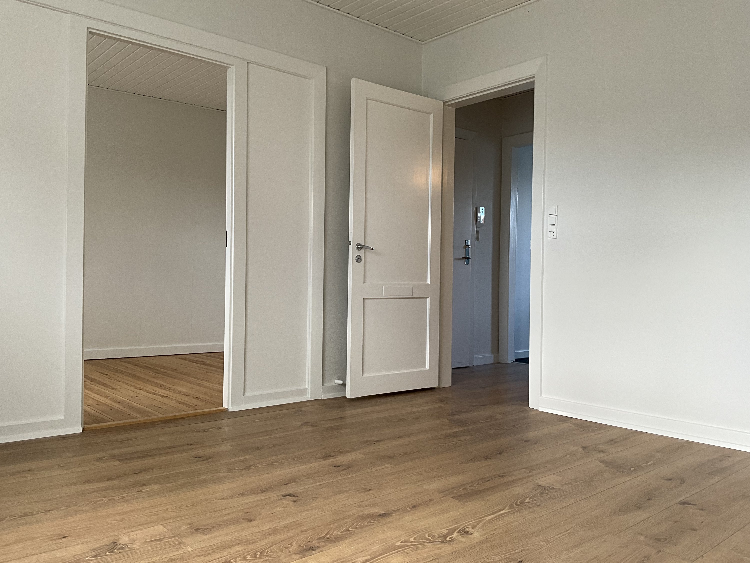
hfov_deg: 61.7
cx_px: 375
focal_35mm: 29
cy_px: 282
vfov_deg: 48.2
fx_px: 628
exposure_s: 1/122
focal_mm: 3
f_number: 1.8
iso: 50
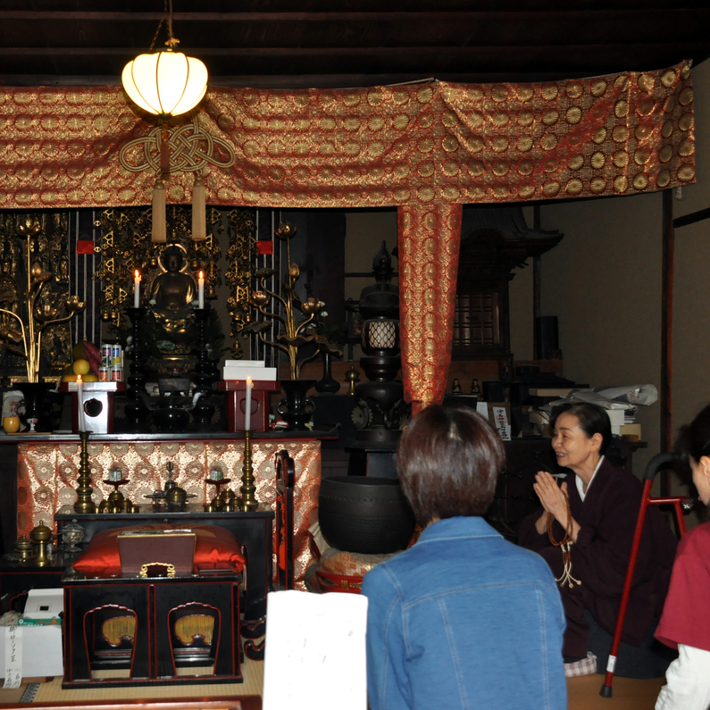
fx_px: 1160
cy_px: 355
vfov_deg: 34.0
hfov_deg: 33.9
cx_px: 270
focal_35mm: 50
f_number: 4
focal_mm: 26
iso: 800
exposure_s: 1/60
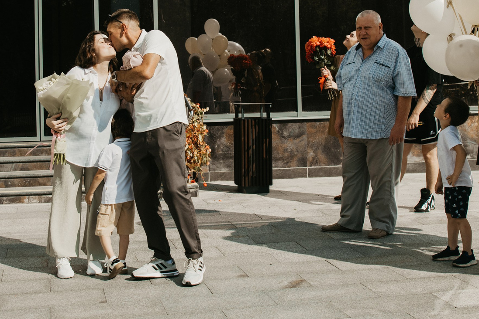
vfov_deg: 24.0
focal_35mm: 56
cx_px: 195
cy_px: 80
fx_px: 745
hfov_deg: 35.5
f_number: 4
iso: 160
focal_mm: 24
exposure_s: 1/2000
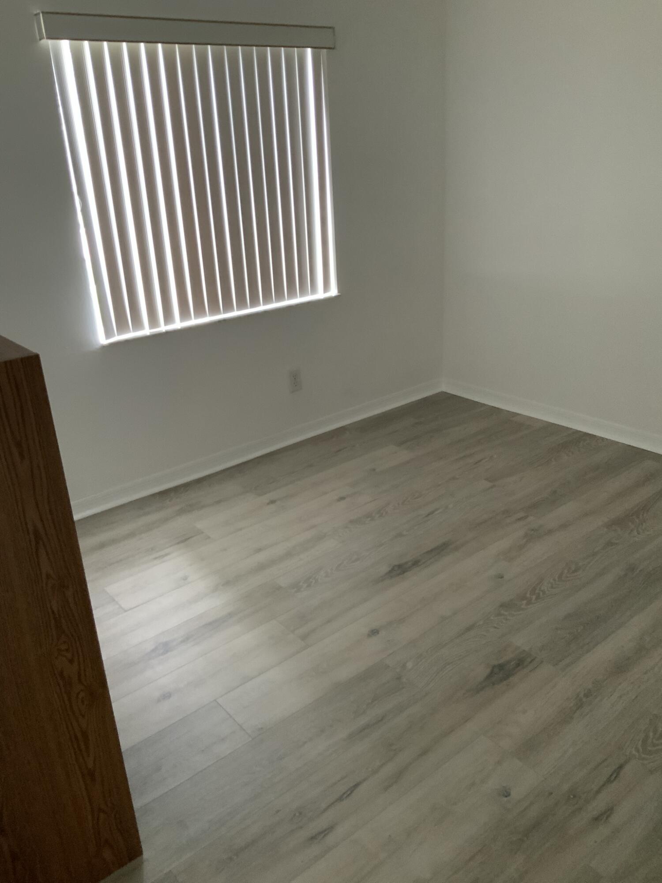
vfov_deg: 61.7
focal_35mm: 29
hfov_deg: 48.2
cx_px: 331
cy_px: 442
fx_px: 739
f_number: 1.8
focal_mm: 3
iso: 200
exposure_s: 1/40
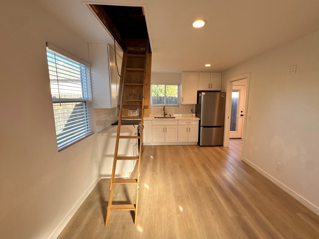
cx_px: 167
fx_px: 138
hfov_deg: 98.1
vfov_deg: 81.7
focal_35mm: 15
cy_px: 119
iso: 100
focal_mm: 2.22
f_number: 2.2
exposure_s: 1/120
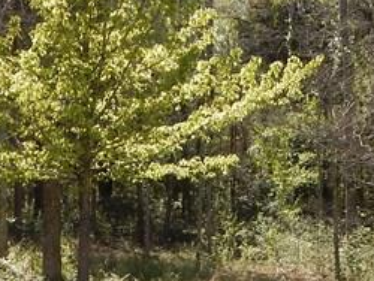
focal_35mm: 90
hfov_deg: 21.7
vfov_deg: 16.4
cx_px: 254
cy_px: 187
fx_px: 973
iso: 125
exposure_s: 1/640
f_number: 3
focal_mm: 4
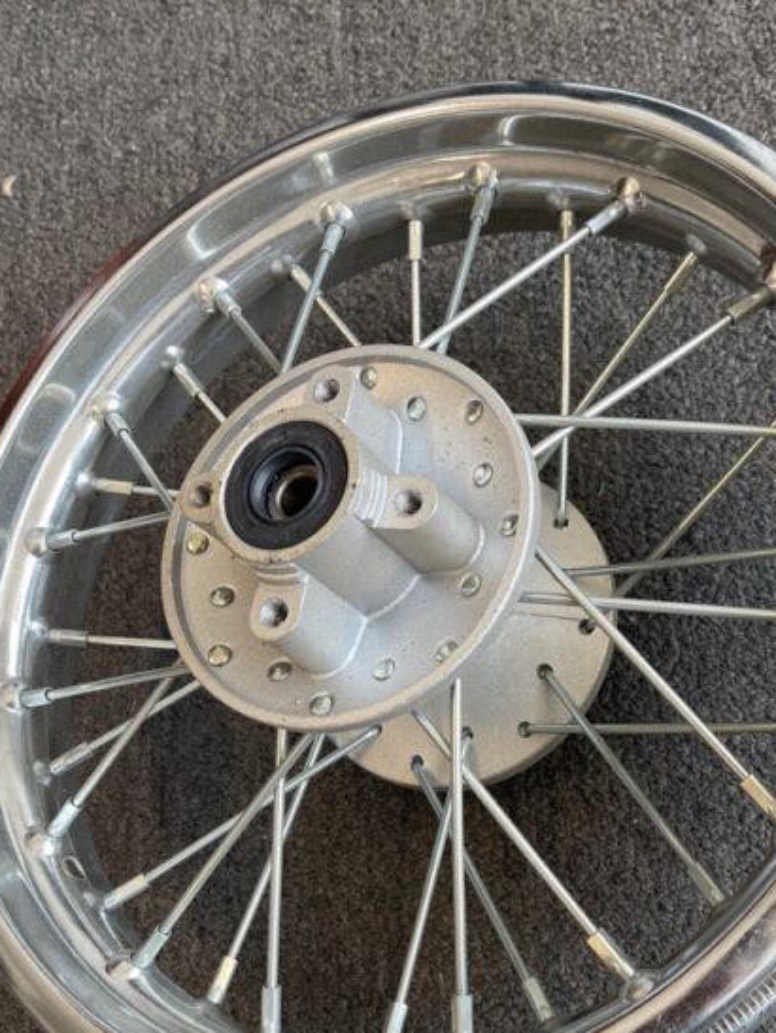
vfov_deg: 48.6
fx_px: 1134
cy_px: 623
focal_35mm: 38
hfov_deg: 37.7
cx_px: 449
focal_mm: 5.1
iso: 125
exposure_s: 1/121
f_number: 1.6
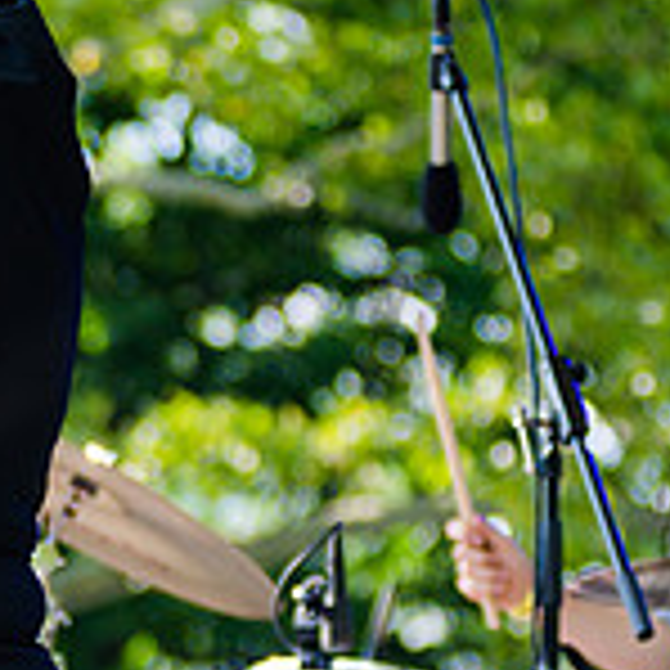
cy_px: 528
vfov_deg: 6.6
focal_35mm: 264
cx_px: -198
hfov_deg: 6.6
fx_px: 5781
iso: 200
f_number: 2.8
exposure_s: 1/800
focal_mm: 80
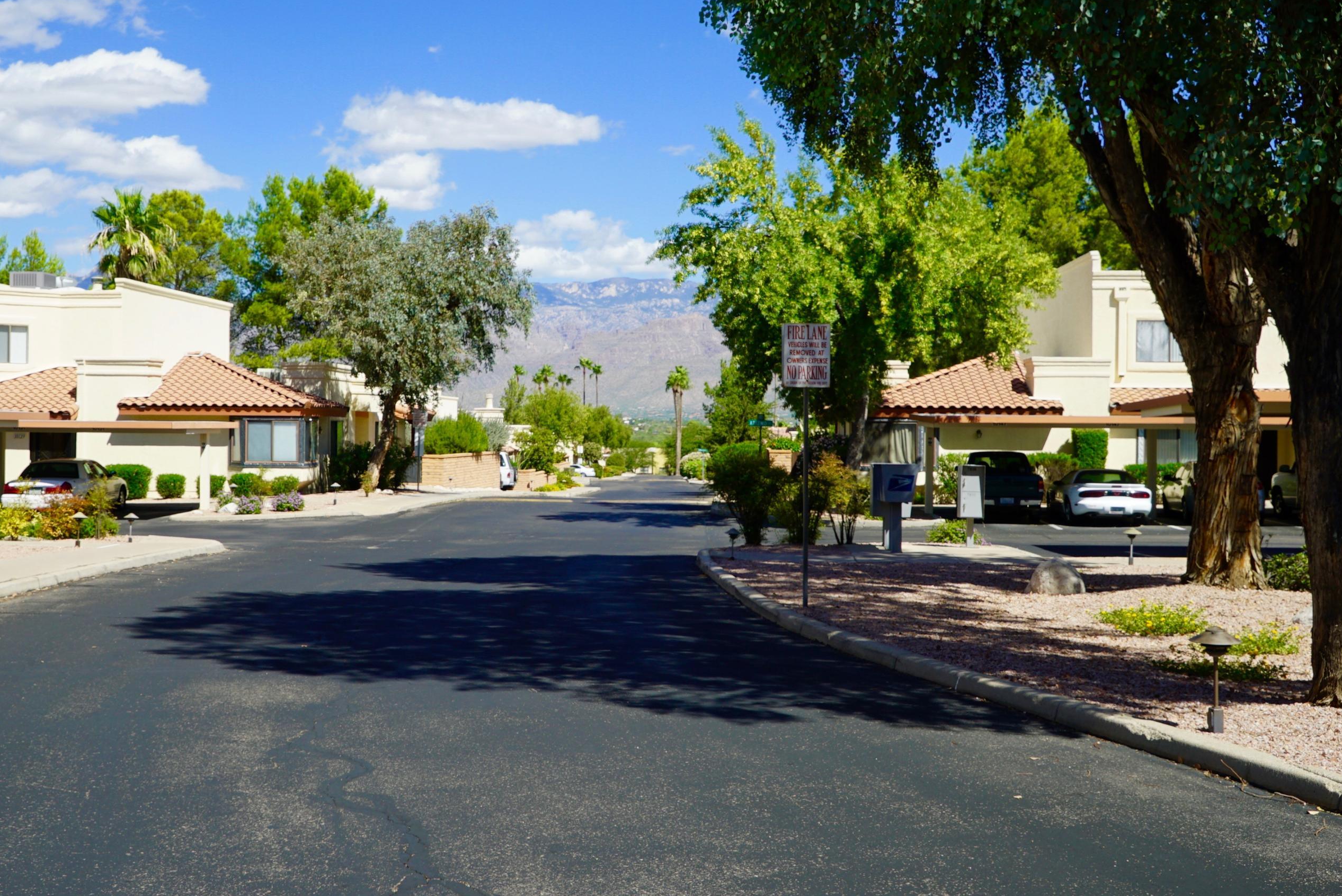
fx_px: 1678
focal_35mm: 45
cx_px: 557
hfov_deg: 43.4
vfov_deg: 29.9
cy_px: 401
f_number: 14
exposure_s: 1/80
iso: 100
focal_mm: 38
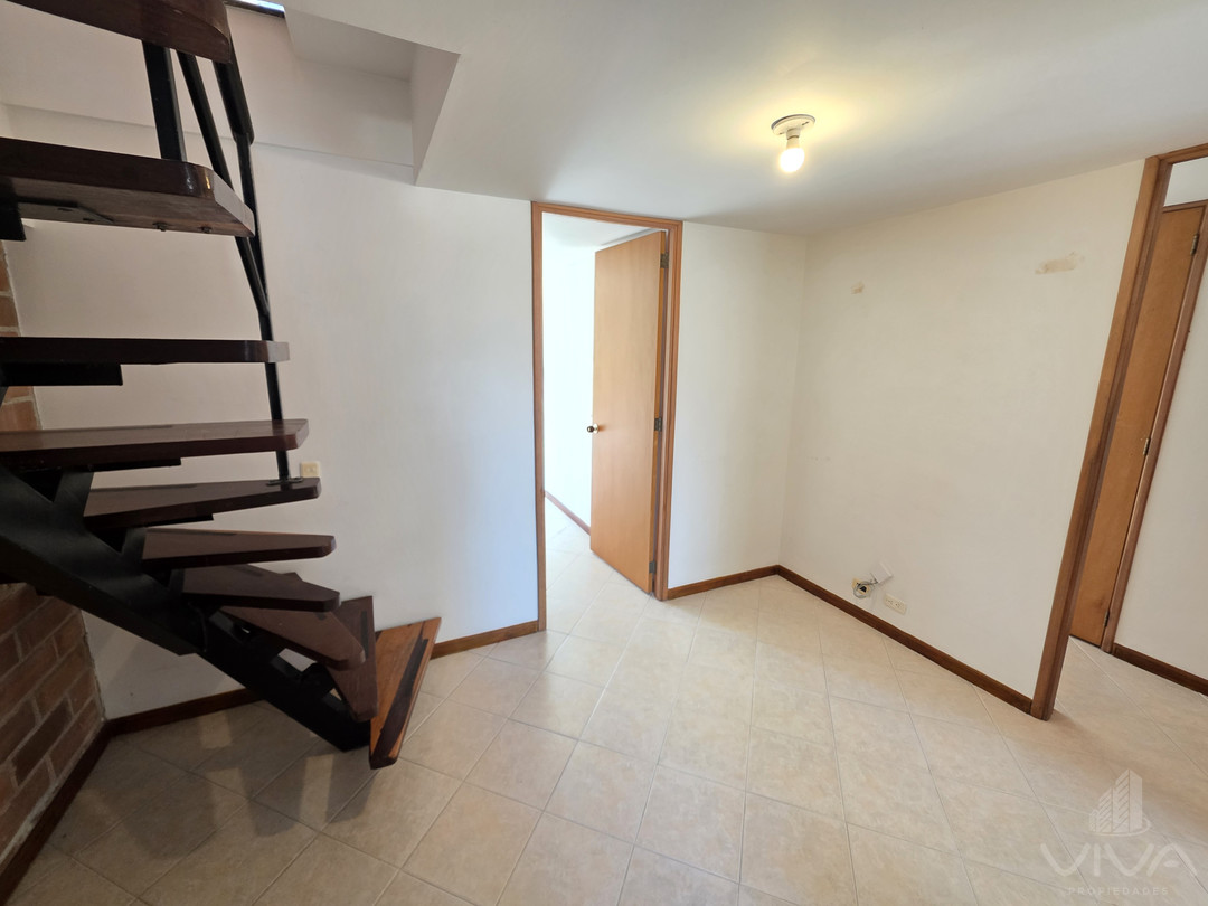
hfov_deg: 106.2
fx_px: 454
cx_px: 604
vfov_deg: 89.9
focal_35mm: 13
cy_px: 453
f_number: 1.9
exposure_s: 1/60
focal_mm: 2.2
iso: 250
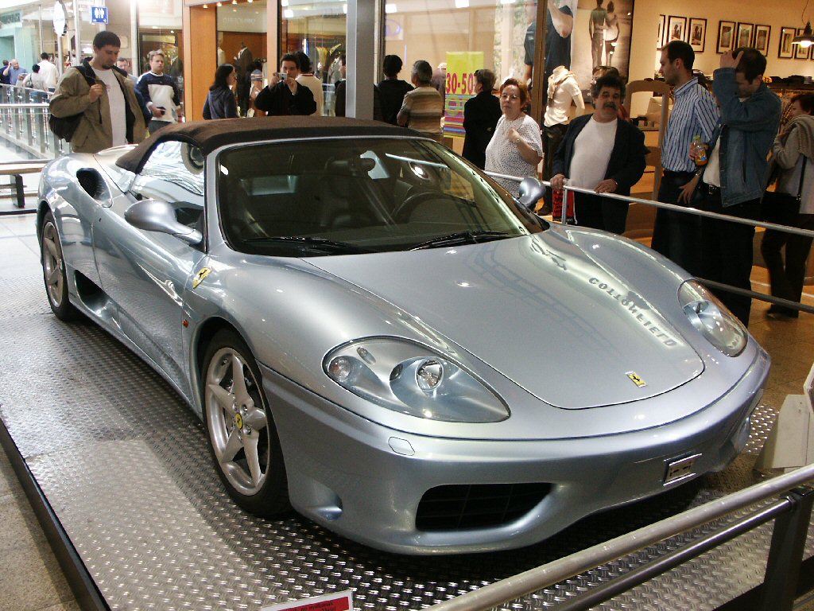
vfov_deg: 38.7
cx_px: 407
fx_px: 870
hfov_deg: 50.1
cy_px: 306
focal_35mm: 37
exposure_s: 1/45
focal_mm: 7.76
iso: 125
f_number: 3
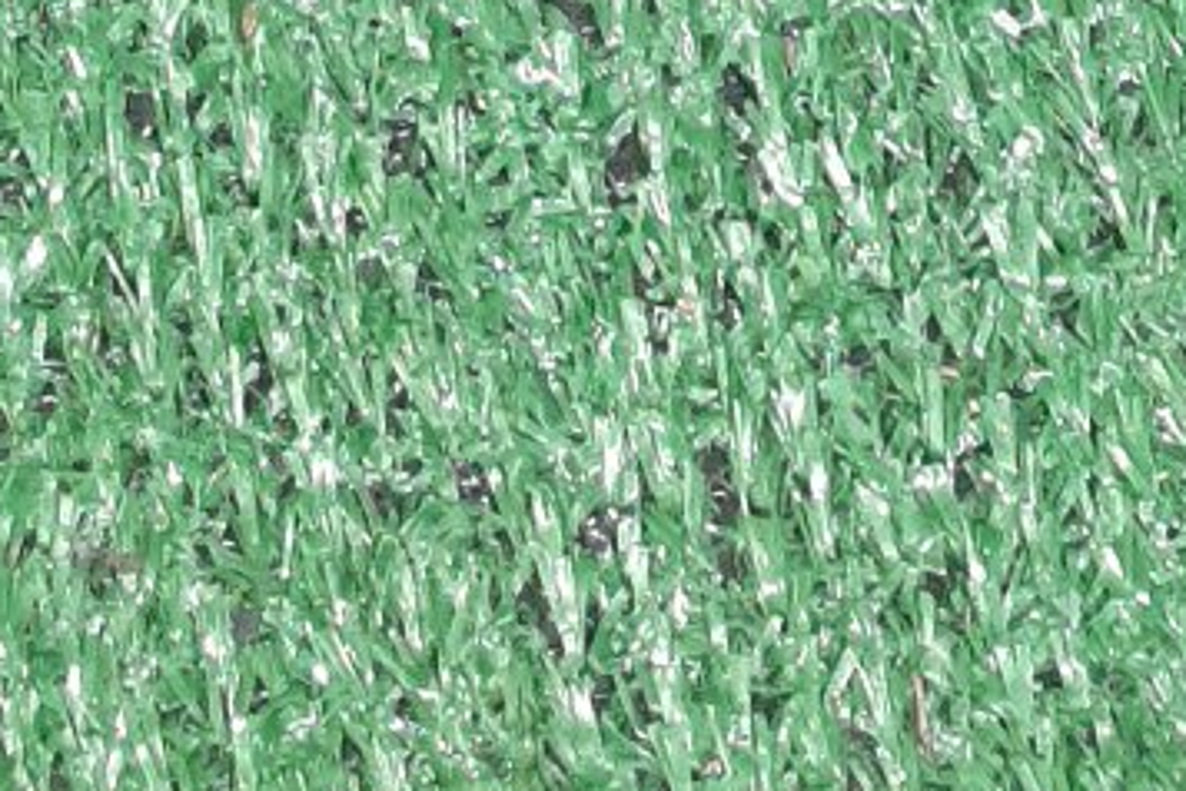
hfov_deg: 17.9
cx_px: -226
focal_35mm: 109
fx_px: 3591
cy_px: -1559
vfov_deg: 9.7
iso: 204
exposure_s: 1/50
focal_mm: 3.93
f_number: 1.7
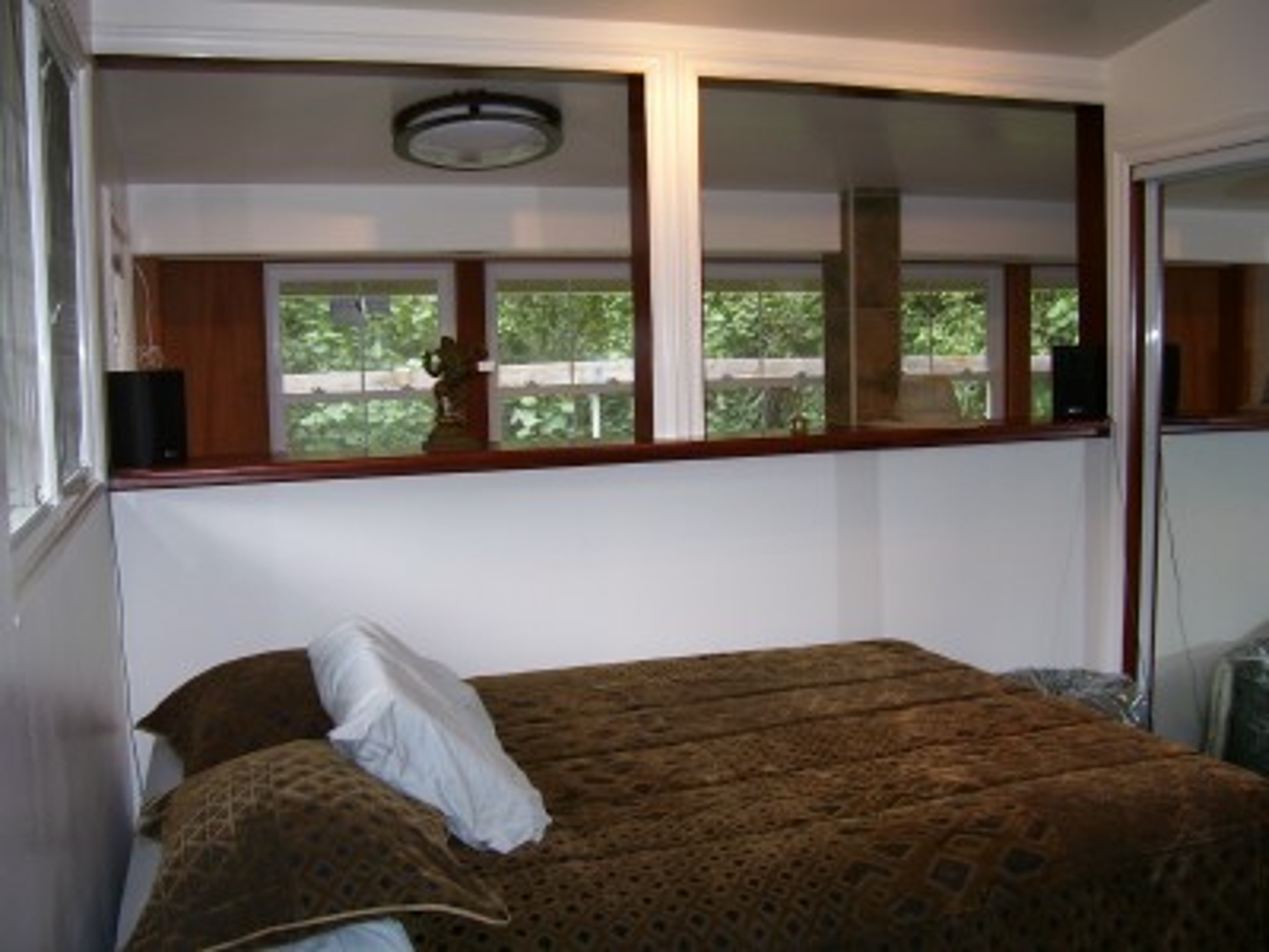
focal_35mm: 34
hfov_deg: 54.0
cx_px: 634
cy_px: 476
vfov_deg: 41.8
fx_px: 1246
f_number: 2.7
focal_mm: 5.6
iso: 80
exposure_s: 1/60
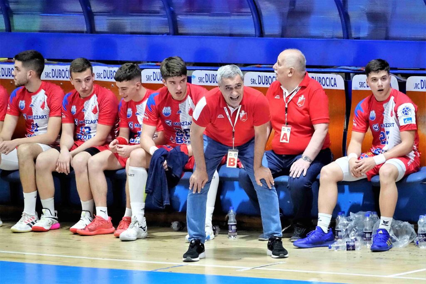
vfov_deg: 3.1
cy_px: 142
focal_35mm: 447
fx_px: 5290
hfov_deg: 4.6
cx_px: 213
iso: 3200
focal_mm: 163.85
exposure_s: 1/250
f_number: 4
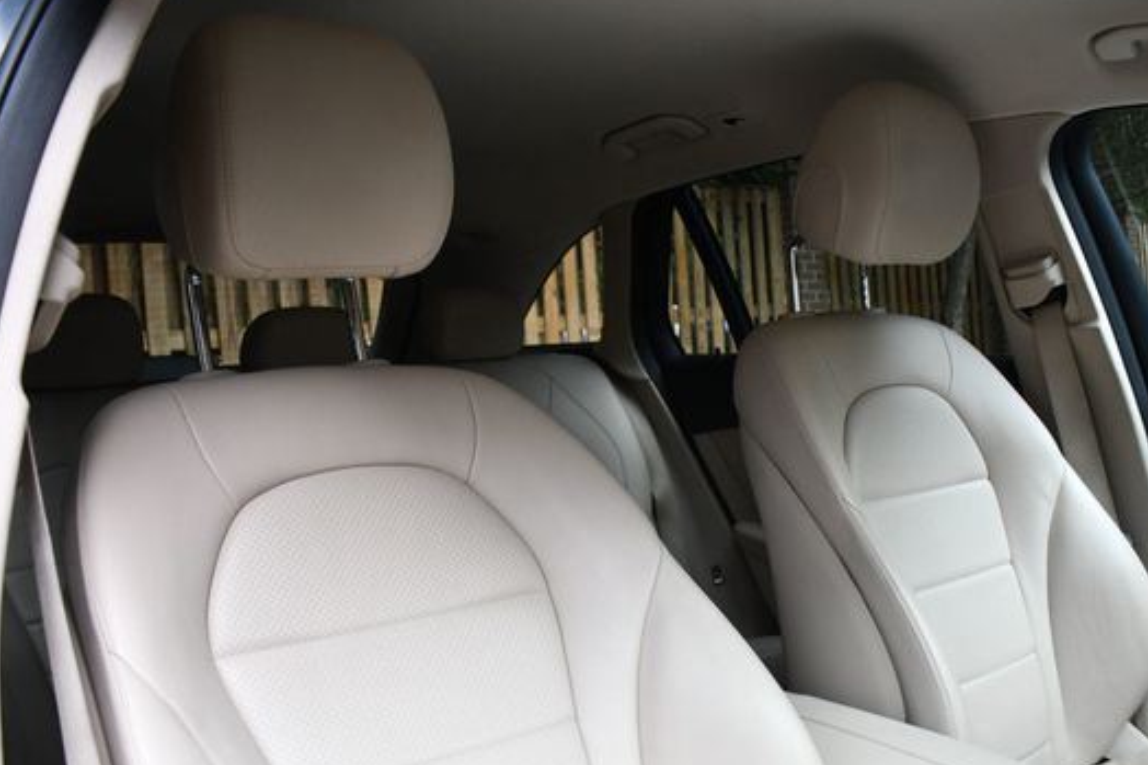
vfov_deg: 39.9
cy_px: 436
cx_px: 622
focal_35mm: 33
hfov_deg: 57.2
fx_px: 1052
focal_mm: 18
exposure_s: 1/250
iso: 800
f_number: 3.5
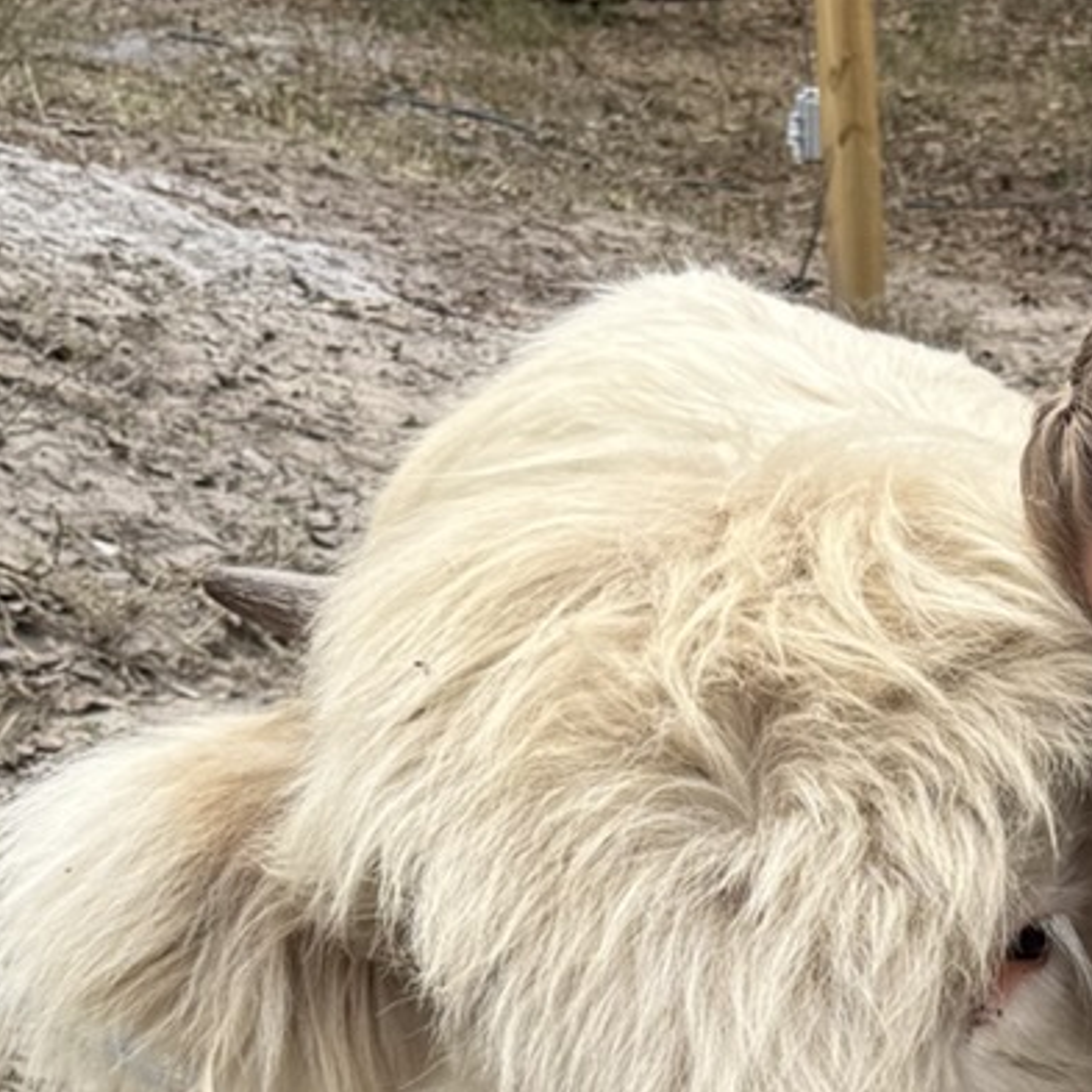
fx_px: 3855
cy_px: 1387
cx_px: 1570
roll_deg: -4.1
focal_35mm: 108
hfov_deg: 15.1
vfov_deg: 15.4
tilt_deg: -22.4
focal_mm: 6.76
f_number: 1.78
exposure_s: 1/898
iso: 100
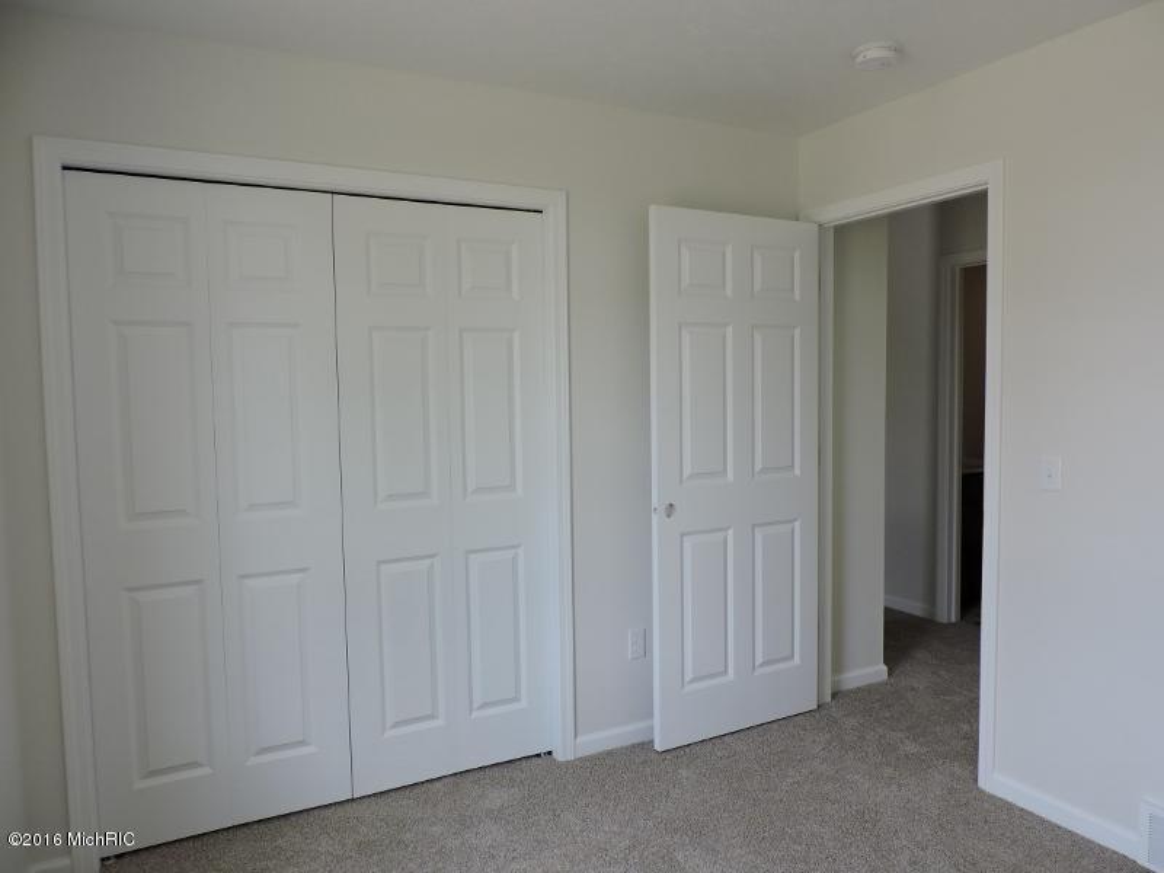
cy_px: 436
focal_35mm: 24
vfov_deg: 56.8
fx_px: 807
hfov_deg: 71.6
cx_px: 582
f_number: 3
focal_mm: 4.3
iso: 100
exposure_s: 1/60
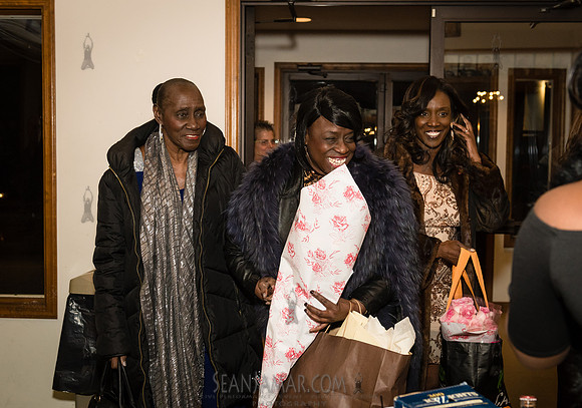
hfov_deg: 39.1
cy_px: 208
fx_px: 820
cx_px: 300
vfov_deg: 28.0
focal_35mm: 50
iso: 1600
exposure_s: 1/320
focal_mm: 42
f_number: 4.5
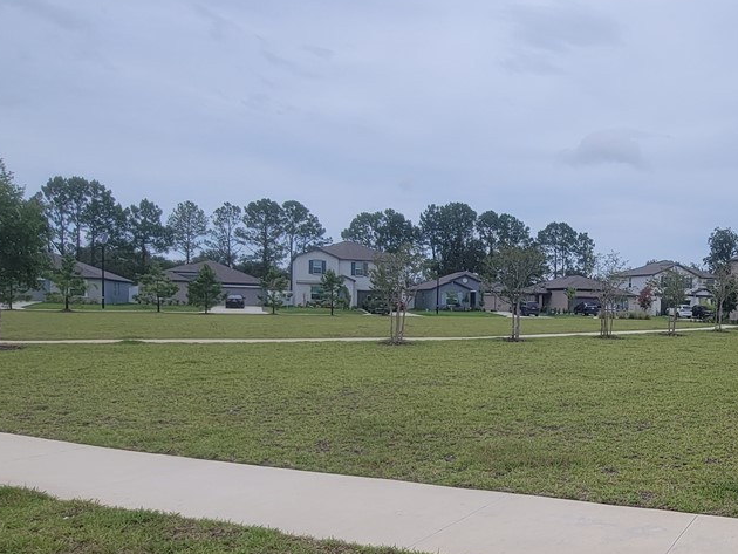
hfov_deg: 50.9
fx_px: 704
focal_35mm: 33
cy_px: 330
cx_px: 620
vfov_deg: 42.8
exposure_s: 1/3220
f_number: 2.2
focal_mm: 2.2
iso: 50
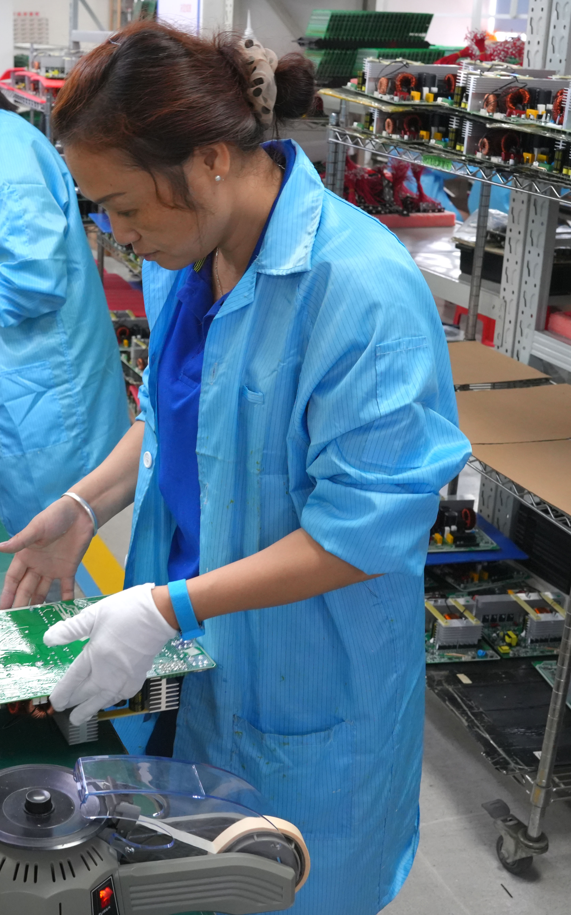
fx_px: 1270
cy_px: 455
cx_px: 129
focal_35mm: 51
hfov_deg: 25.0
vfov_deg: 39.6
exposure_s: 1/100
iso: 3200
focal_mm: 33
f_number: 8
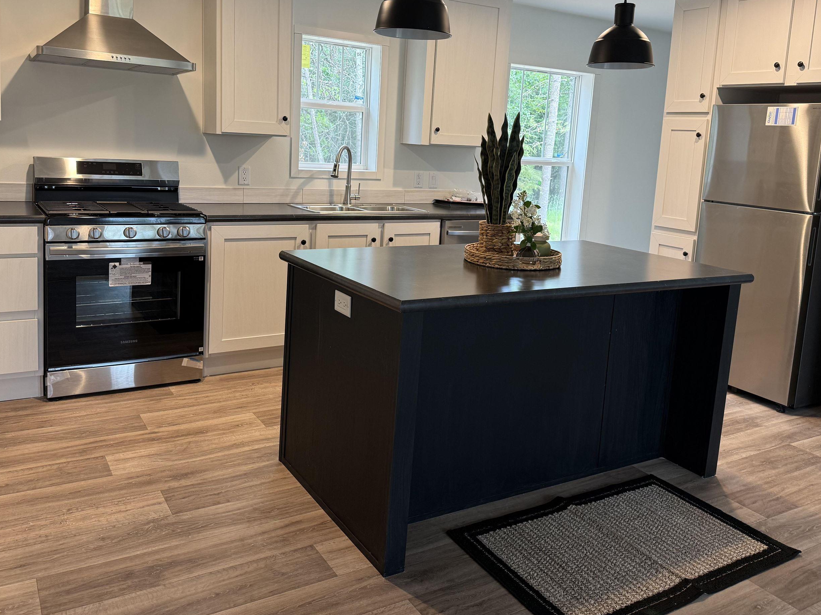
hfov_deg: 60.0
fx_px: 711
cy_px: 233
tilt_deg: -7.5
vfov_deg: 46.4
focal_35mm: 30
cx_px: 413
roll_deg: -3.5
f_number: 1.78
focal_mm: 6.76
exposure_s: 1/60
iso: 125
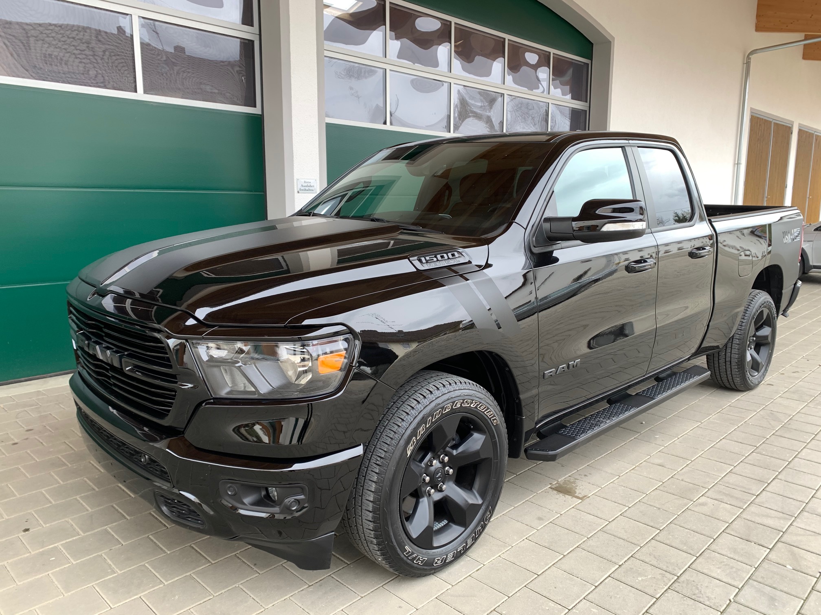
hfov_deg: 67.3
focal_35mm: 26
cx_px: 410
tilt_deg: -9.1
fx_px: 617
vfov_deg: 53.1
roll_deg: +0.4
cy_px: 308
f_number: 1.8
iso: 25
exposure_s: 1/268
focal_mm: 4.25
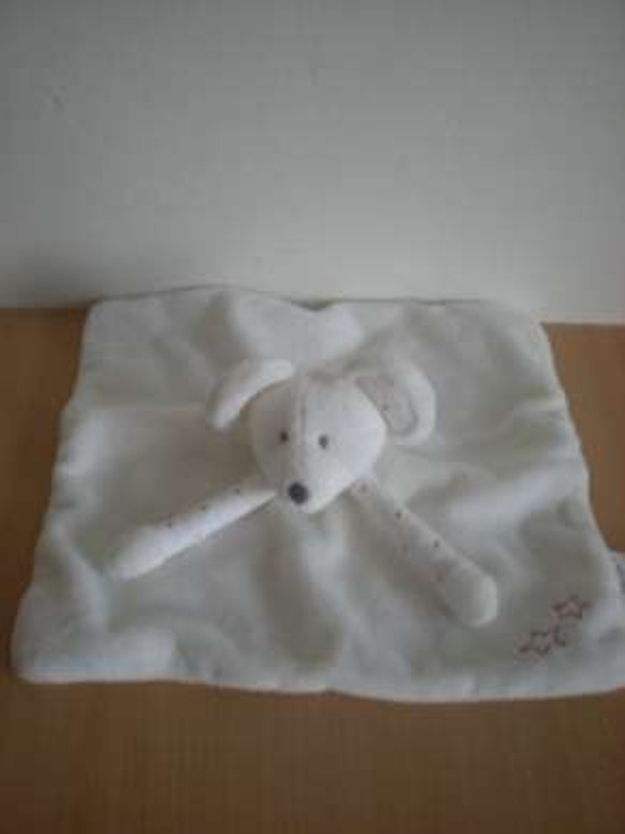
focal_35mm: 38
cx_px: 312
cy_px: 417
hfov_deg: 37.7
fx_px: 916
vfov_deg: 49.0
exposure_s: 1/22.7
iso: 200
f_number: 3.1
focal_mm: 6.3
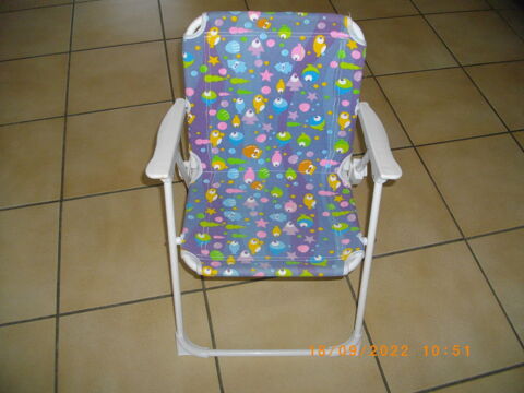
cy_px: 196
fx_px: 484
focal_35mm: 32
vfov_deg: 44.2
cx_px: 262
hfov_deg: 56.8
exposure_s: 1/50
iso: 200
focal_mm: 5.7
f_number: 2.9
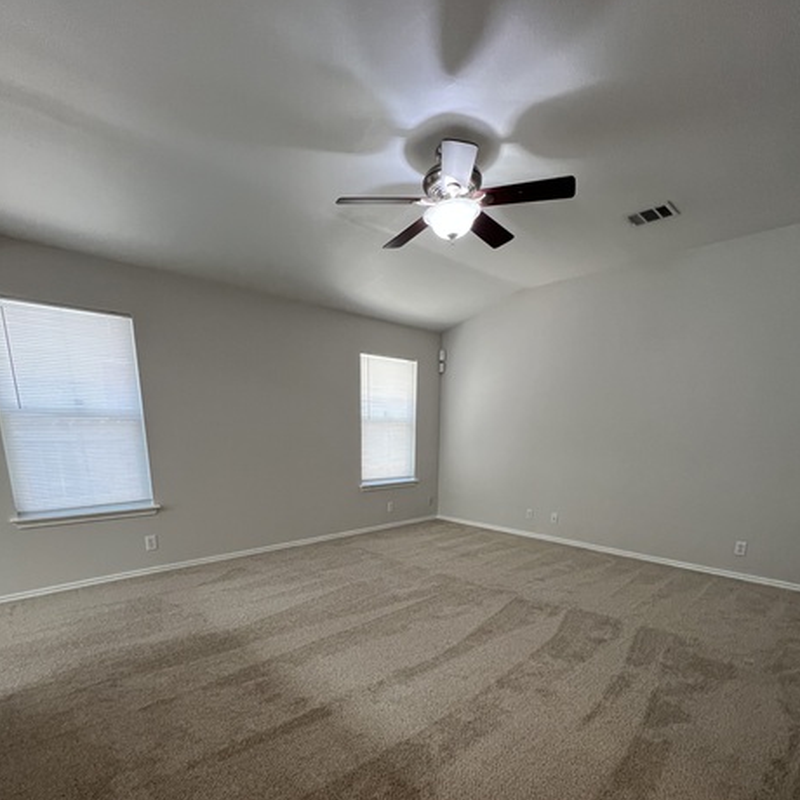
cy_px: 534
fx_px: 418
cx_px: 400
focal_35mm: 16
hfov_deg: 87.4
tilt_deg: -12.7
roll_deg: -0.6
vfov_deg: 84.4
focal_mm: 1.57
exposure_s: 1/60
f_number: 1.8
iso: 250
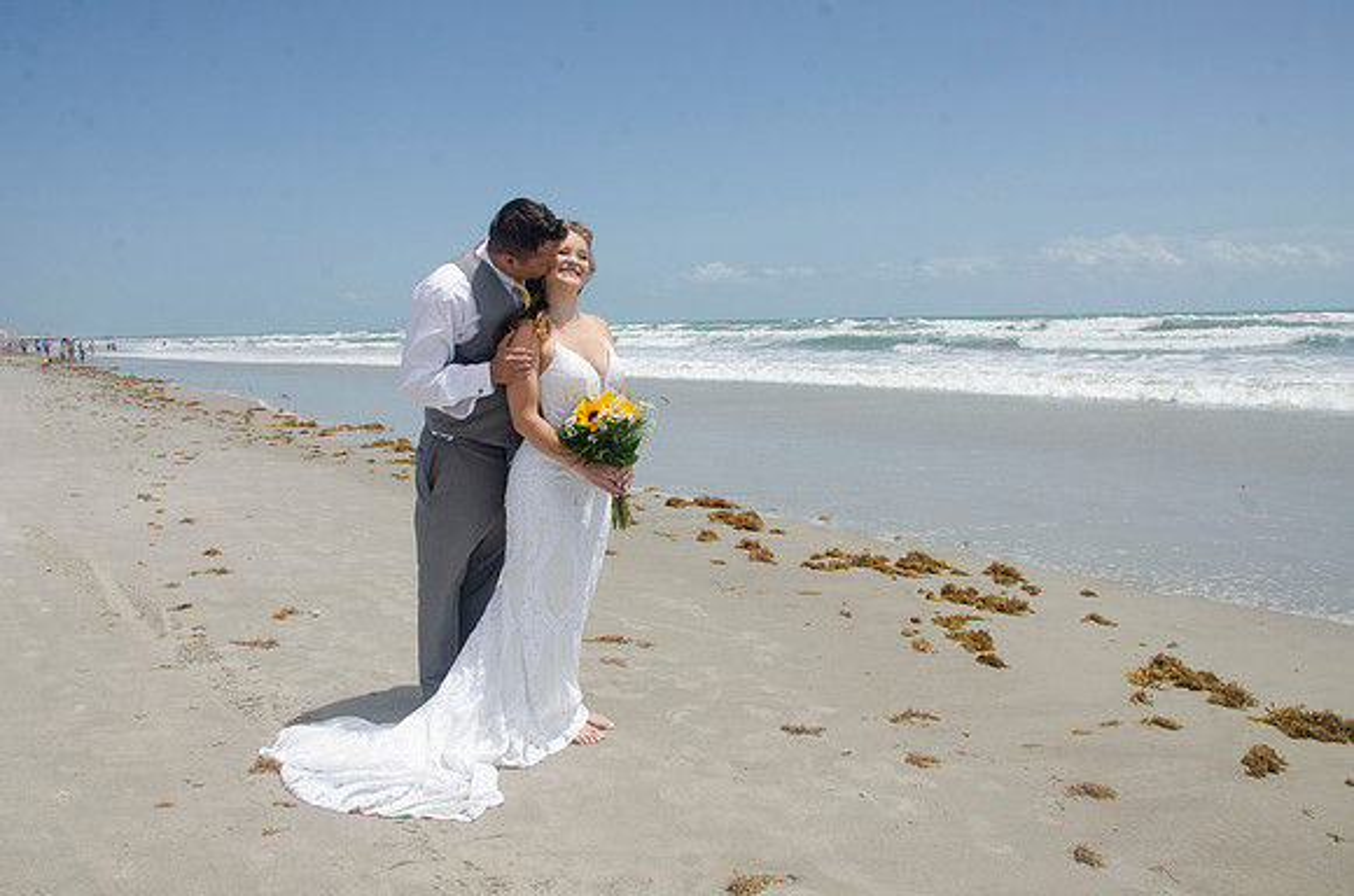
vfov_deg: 43.4
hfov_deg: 62.0
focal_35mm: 30
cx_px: 677
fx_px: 1126
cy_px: 448
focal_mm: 20
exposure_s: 1/250
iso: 100
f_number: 11
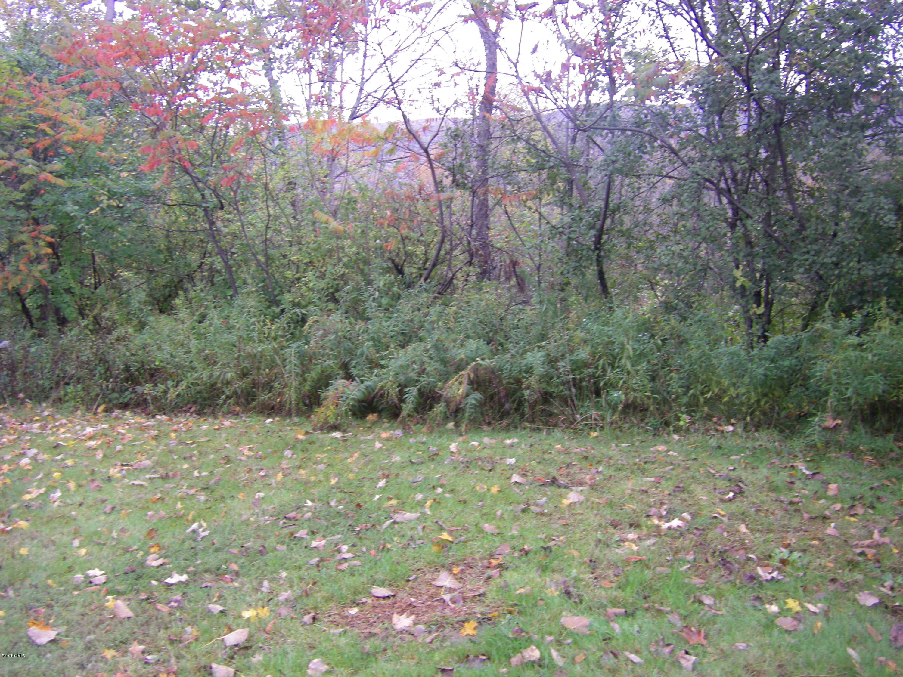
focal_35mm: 38
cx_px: 452
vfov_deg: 37.7
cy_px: 338
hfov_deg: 49.0
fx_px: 991
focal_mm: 6.3
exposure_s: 1/50
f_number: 3.5
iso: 80
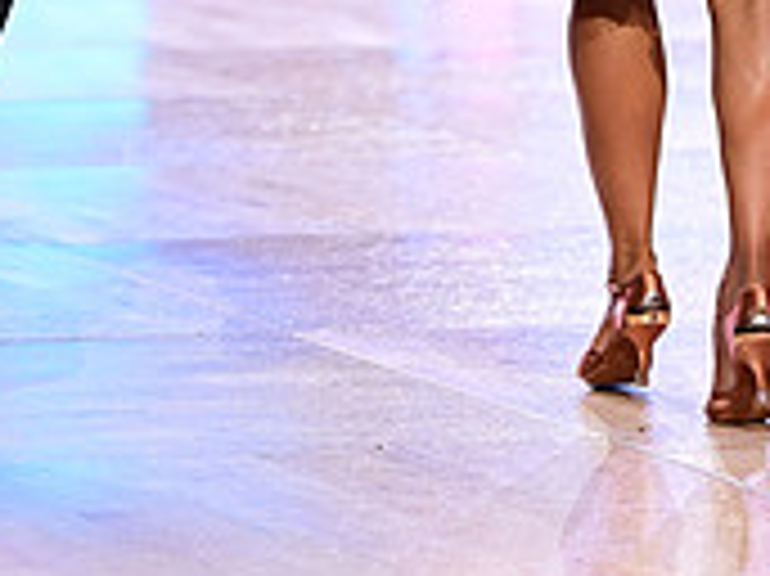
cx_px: 54
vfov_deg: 4.5
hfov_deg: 6.1
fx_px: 7180
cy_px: -472
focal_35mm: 323
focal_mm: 99
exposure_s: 1/500
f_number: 2.8
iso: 1600
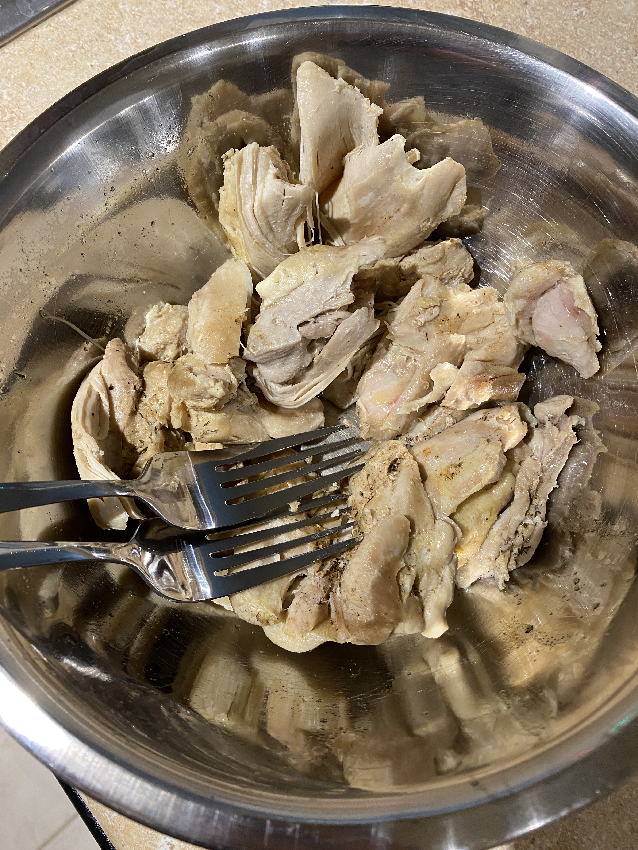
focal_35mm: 26
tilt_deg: -69.5
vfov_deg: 67.3
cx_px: 319
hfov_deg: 53.1
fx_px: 639
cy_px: 425
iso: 200
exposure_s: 1/60
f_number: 1.8
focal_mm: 4.25
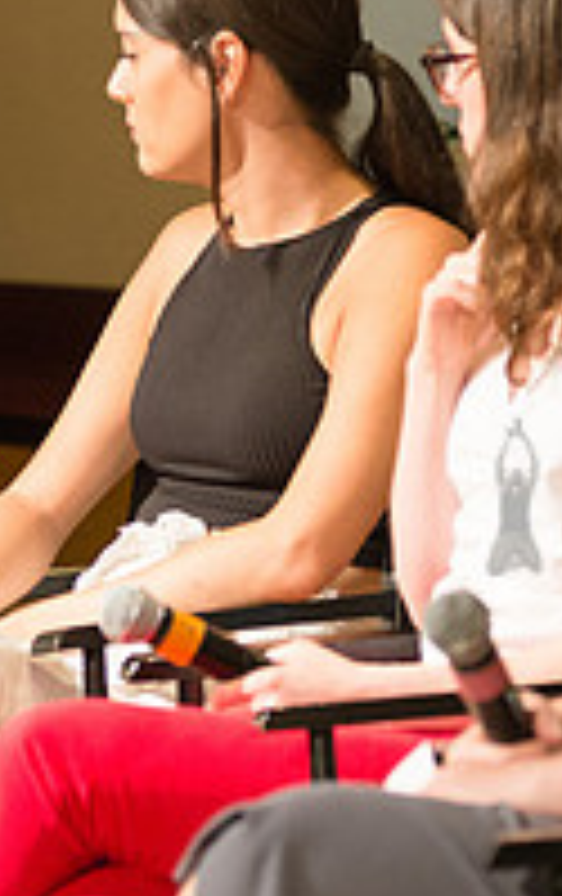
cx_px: -67
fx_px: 8107
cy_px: 277
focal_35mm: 332
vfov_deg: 6.3
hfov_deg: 4.0
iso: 2500
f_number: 4
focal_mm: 112
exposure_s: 1/160
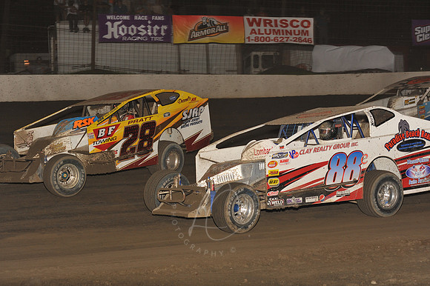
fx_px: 955
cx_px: 215
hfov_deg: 25.4
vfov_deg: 17.0
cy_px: 143
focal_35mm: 80
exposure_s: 1/320
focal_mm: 80
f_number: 6.3
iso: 800
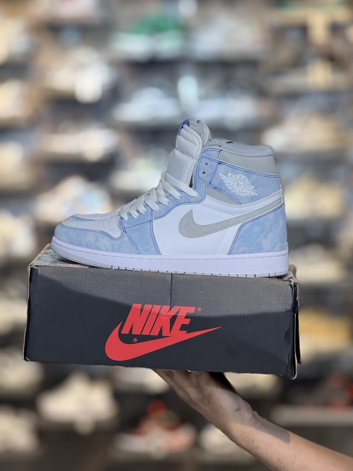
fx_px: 1632
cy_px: 236
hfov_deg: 12.3
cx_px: 176
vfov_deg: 16.4
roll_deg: +0.2
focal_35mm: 120
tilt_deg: -1.8
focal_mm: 15.66
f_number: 2.8
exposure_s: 1/100
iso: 160
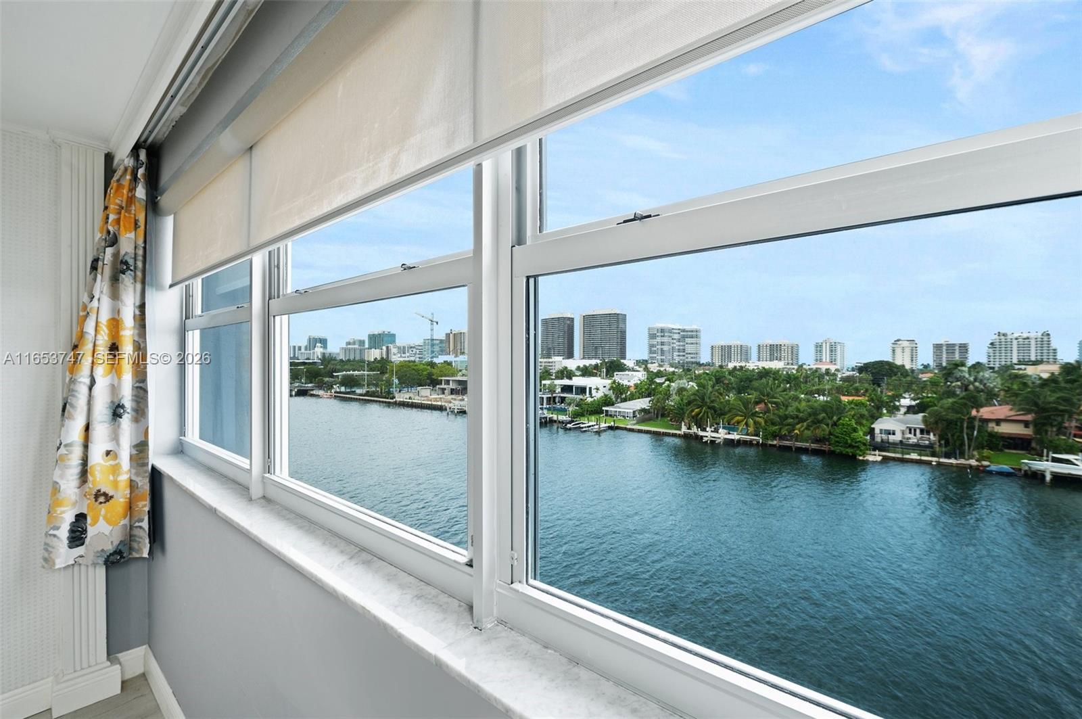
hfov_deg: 100.5
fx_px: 450
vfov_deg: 77.2
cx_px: 541
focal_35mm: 15
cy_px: 360
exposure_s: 1/50
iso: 200
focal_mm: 15
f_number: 8
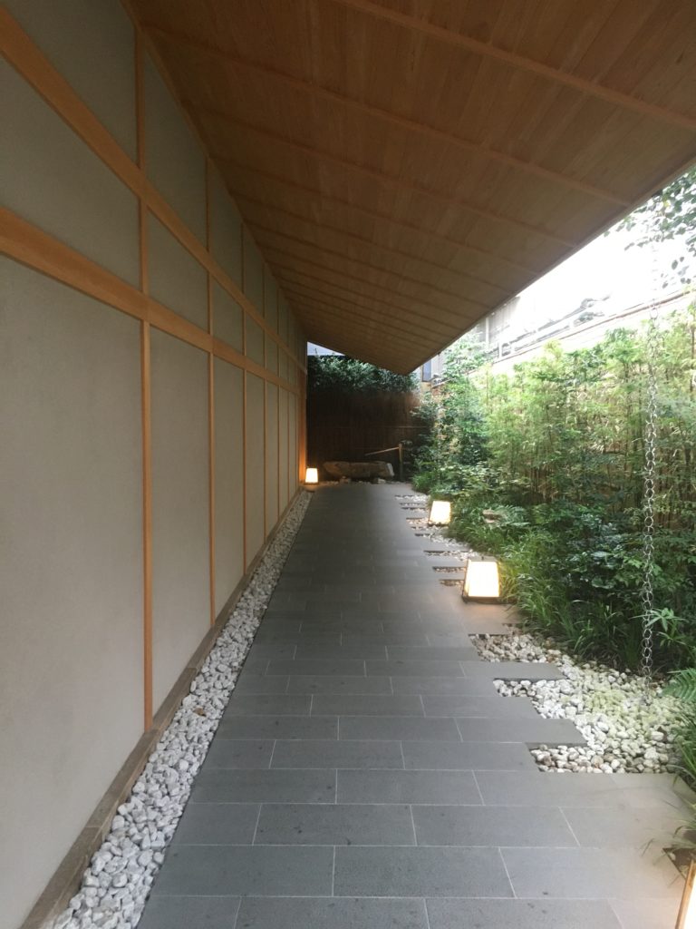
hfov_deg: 48.2
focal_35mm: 29
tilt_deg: -2.9
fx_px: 777
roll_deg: -0.5
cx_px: 348
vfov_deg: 61.7
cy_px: 464
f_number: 2.2
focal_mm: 4.15
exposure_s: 1/30
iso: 160
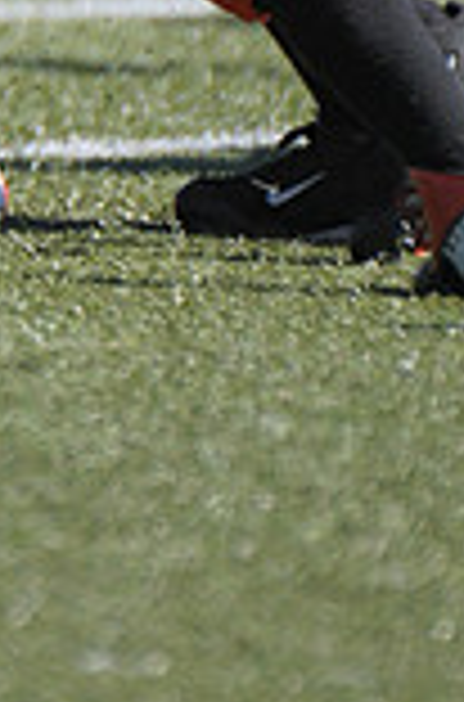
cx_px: -273
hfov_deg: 0.6
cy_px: -513
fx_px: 43478
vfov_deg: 0.9
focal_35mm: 2234
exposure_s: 1/2500
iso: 640
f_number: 4
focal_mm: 400
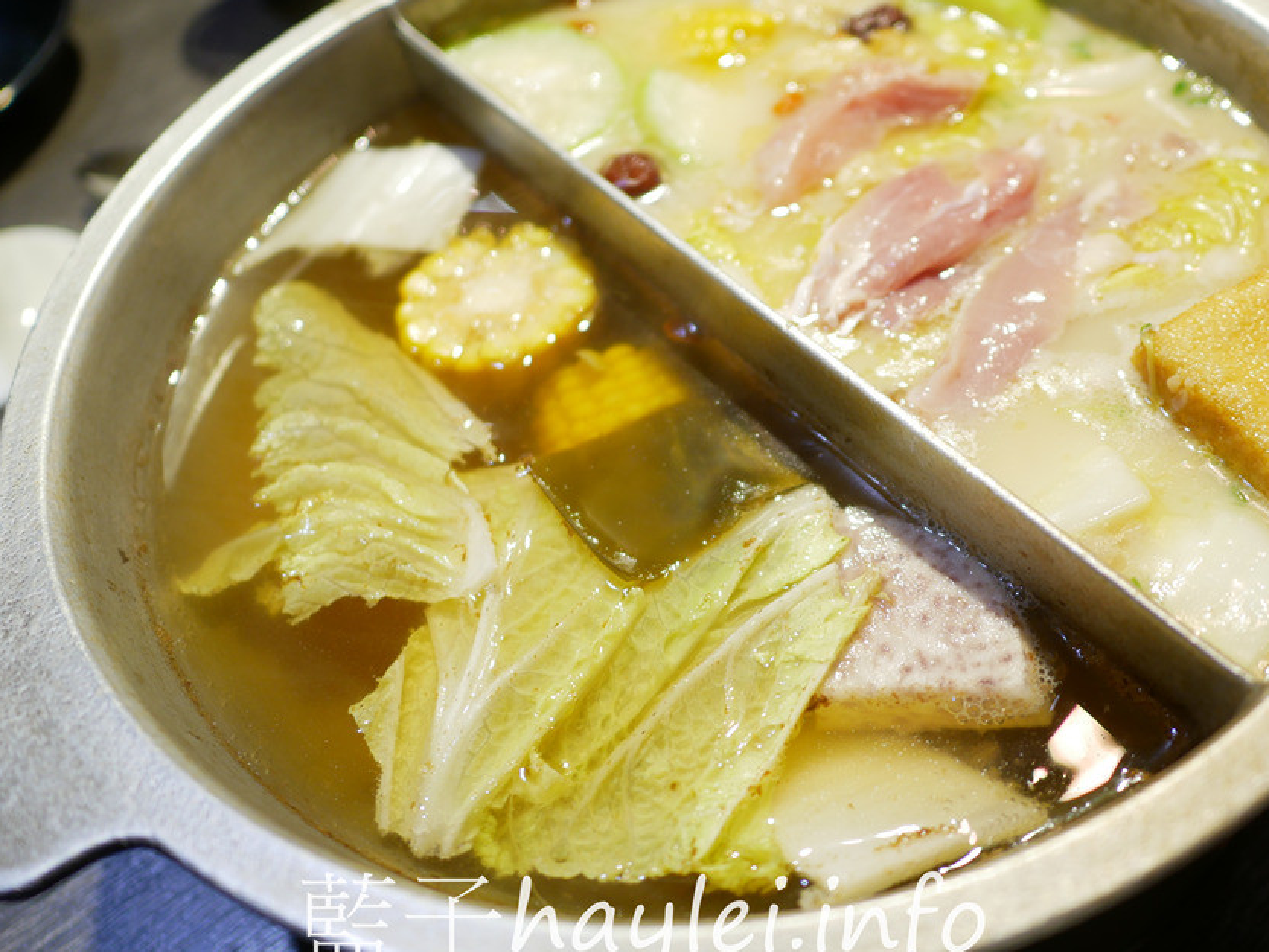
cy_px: 431
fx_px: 1320
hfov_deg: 51.1
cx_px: 743
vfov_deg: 39.6
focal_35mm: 36
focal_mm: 15
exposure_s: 1/80
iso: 200
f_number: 1.7
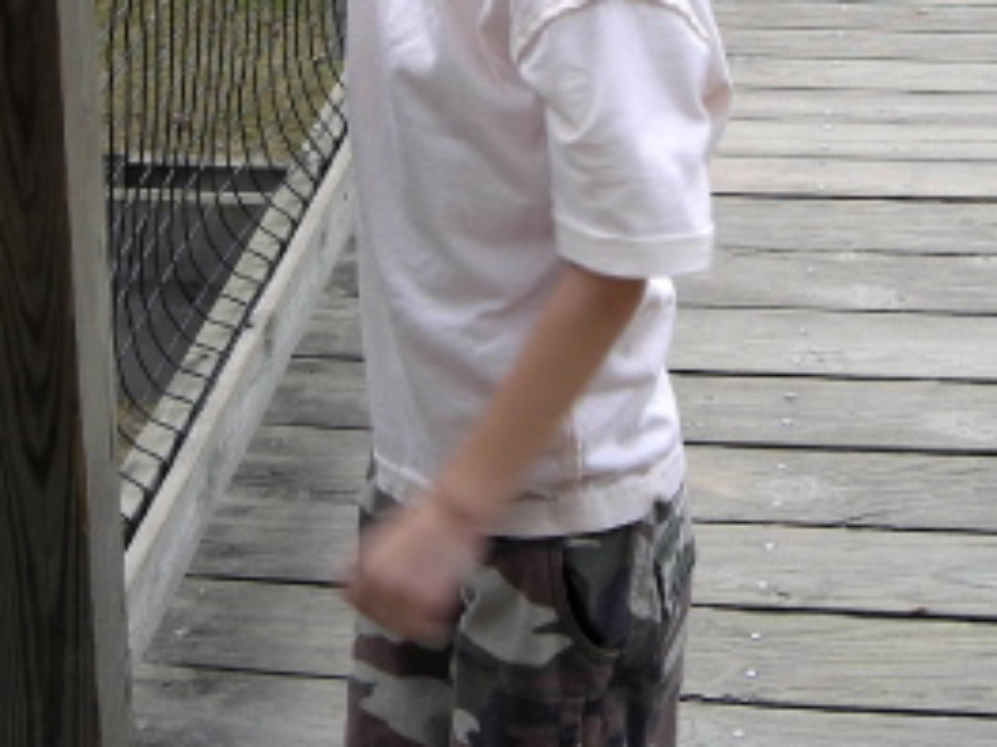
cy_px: -151
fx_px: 2650
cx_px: 487
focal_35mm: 92
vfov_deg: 15.5
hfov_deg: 21.3
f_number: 3.2
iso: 50
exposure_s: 1/184
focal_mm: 6.3
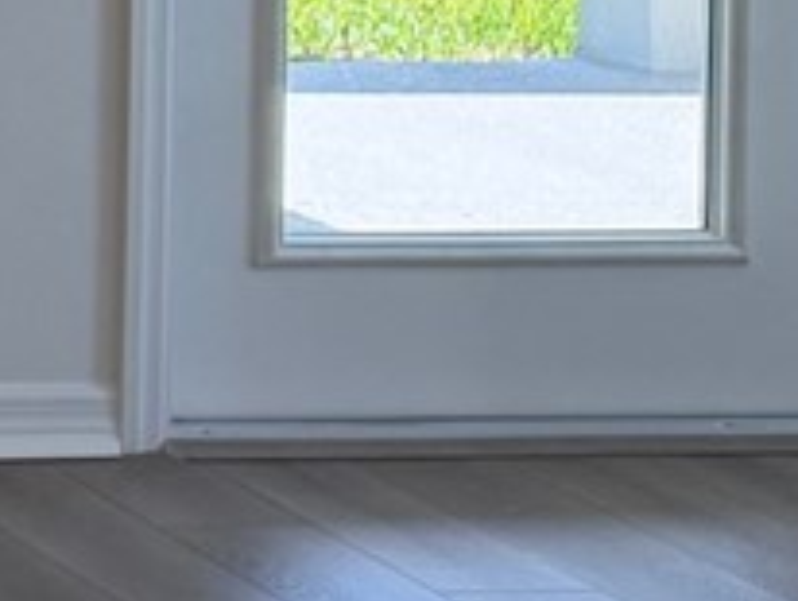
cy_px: -632
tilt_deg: -2.7
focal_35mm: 186
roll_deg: +0.9
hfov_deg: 7.8
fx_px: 4293
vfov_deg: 7.6
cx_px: -2177
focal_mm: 6.76
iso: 100
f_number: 1.78
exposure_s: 1/333
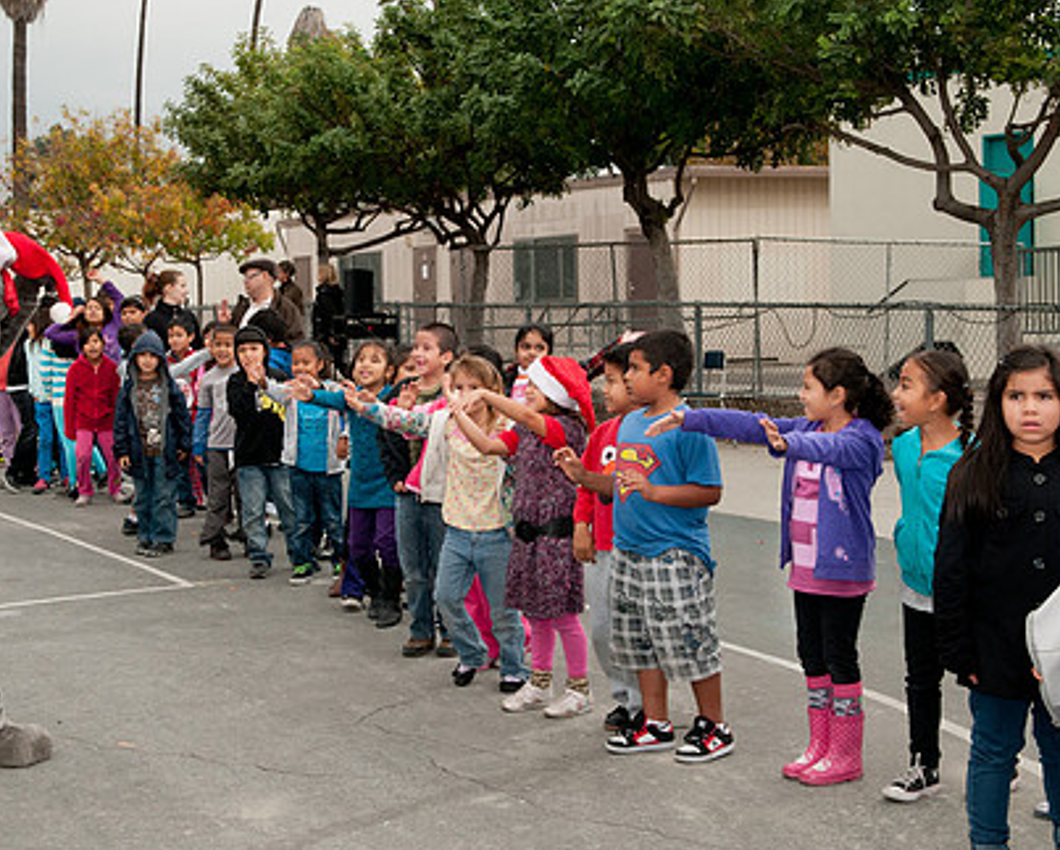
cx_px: 397
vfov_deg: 24.4
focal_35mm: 63
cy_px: 407
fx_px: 1968
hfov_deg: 30.0
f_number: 9
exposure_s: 1/320
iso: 400
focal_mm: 31
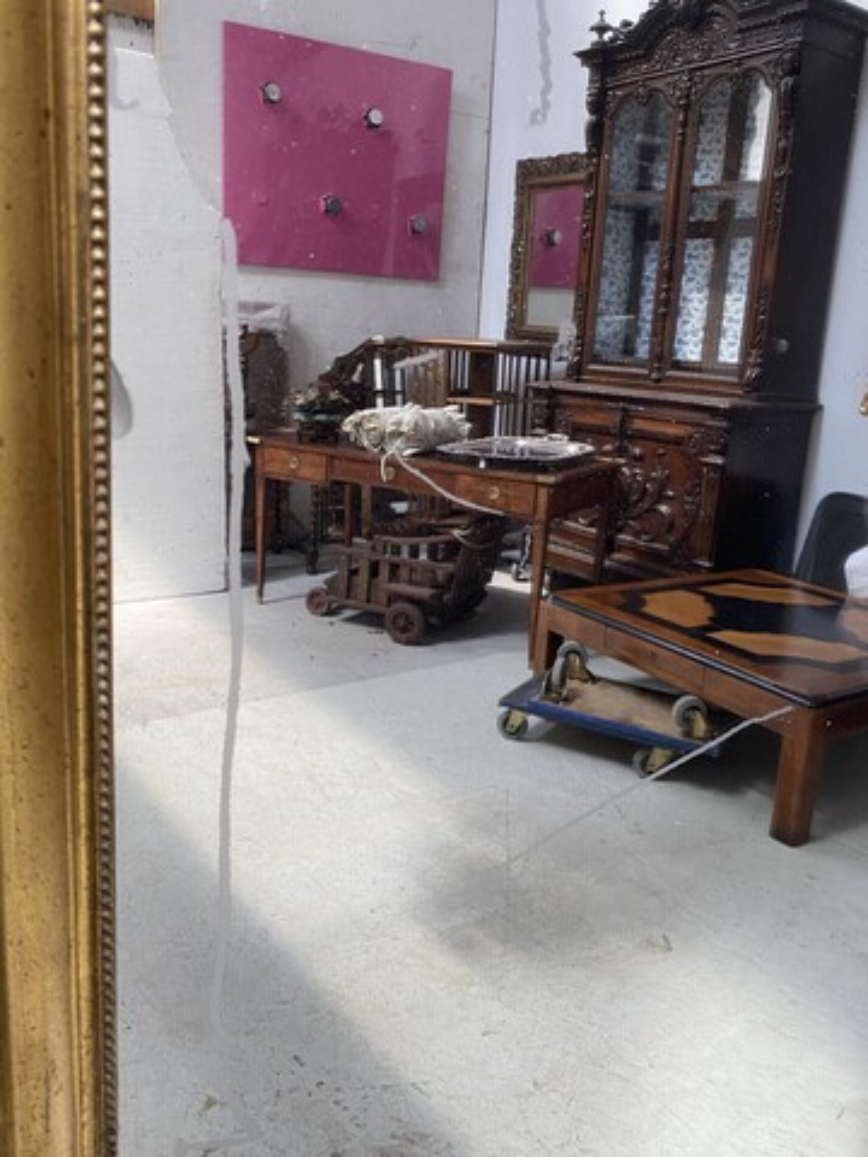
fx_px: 869
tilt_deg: -15.8
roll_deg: -3.4
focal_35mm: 26
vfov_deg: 67.3
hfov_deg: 53.1
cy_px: 578
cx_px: 434
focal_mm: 4.25
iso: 125
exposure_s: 1/84
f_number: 1.8
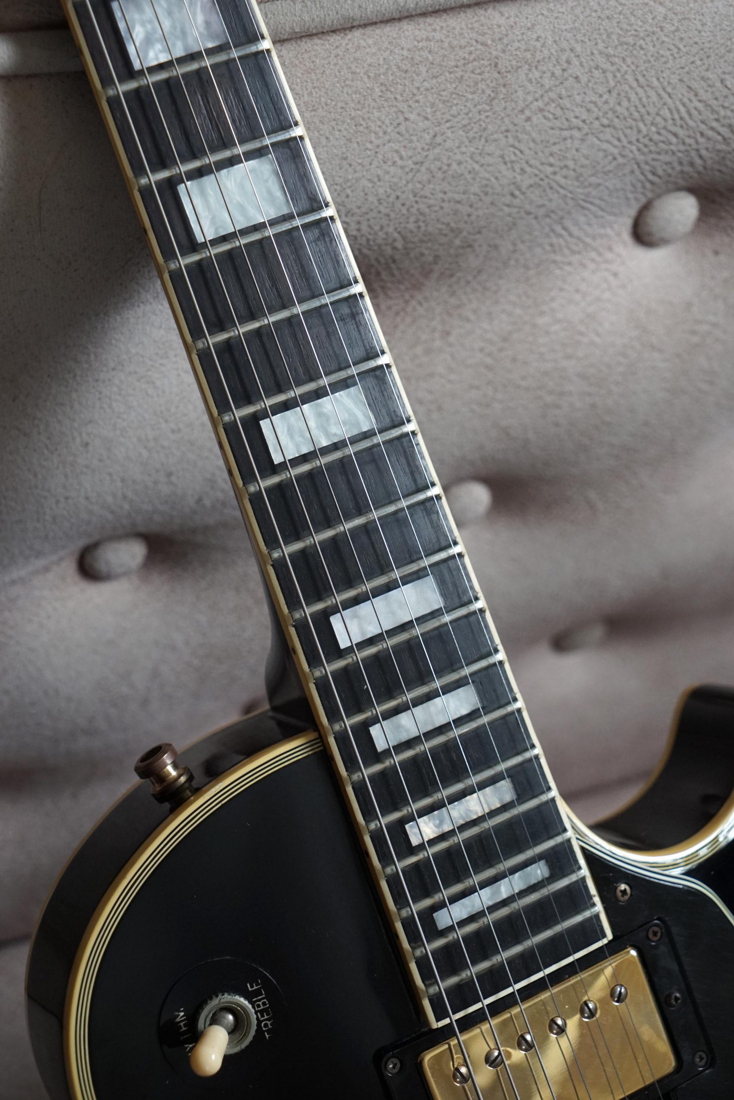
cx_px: 367
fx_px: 2140
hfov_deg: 19.5
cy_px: 550
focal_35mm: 70
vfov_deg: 28.8
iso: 1250
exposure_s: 1/125
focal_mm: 70
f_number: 6.3
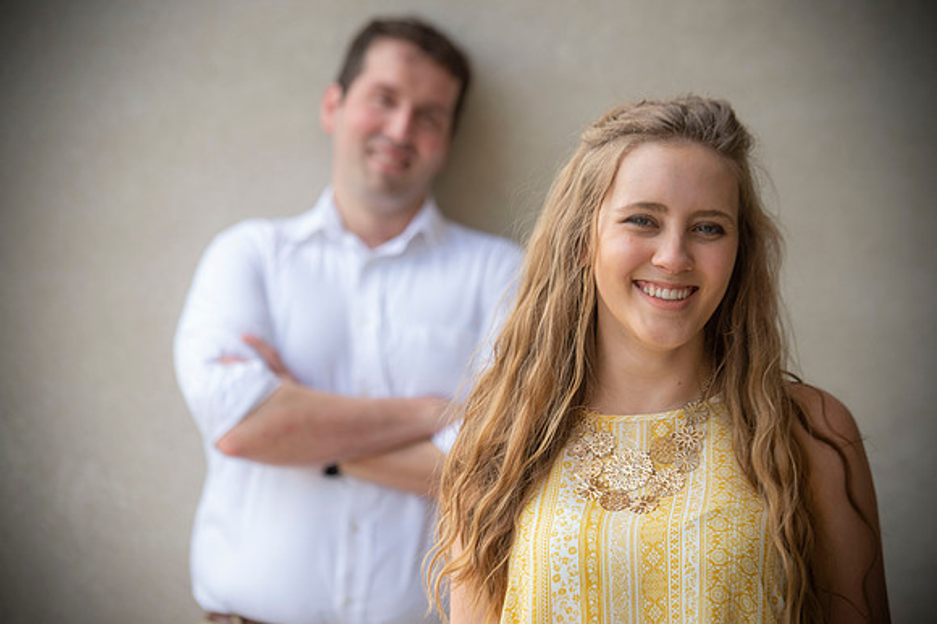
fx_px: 3512
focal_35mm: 135
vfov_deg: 10.1
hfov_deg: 15.2
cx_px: 468
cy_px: 312
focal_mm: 135
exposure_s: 1/250
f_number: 5
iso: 250
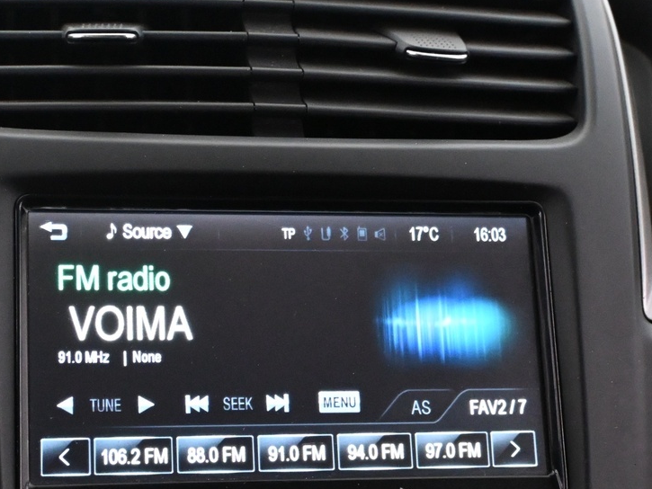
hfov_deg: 26.3
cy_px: 365
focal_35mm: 74
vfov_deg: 19.7
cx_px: 278
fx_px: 1395
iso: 5000
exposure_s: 1/40
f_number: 4.2
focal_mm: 23
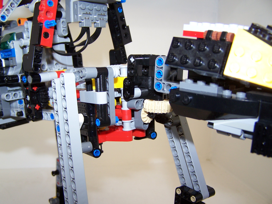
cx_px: 136
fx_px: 299
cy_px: 102
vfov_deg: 37.7
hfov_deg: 49.0
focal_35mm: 38
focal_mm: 6.3
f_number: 2.8
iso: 80
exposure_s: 1/60
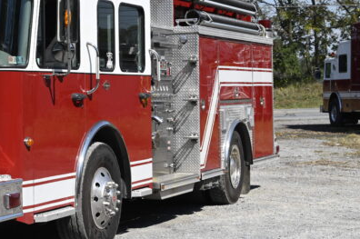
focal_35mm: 97
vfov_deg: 14.1
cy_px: 101
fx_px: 969
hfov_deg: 20.6
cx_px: 40
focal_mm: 50
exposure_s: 1/2500
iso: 1250
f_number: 9
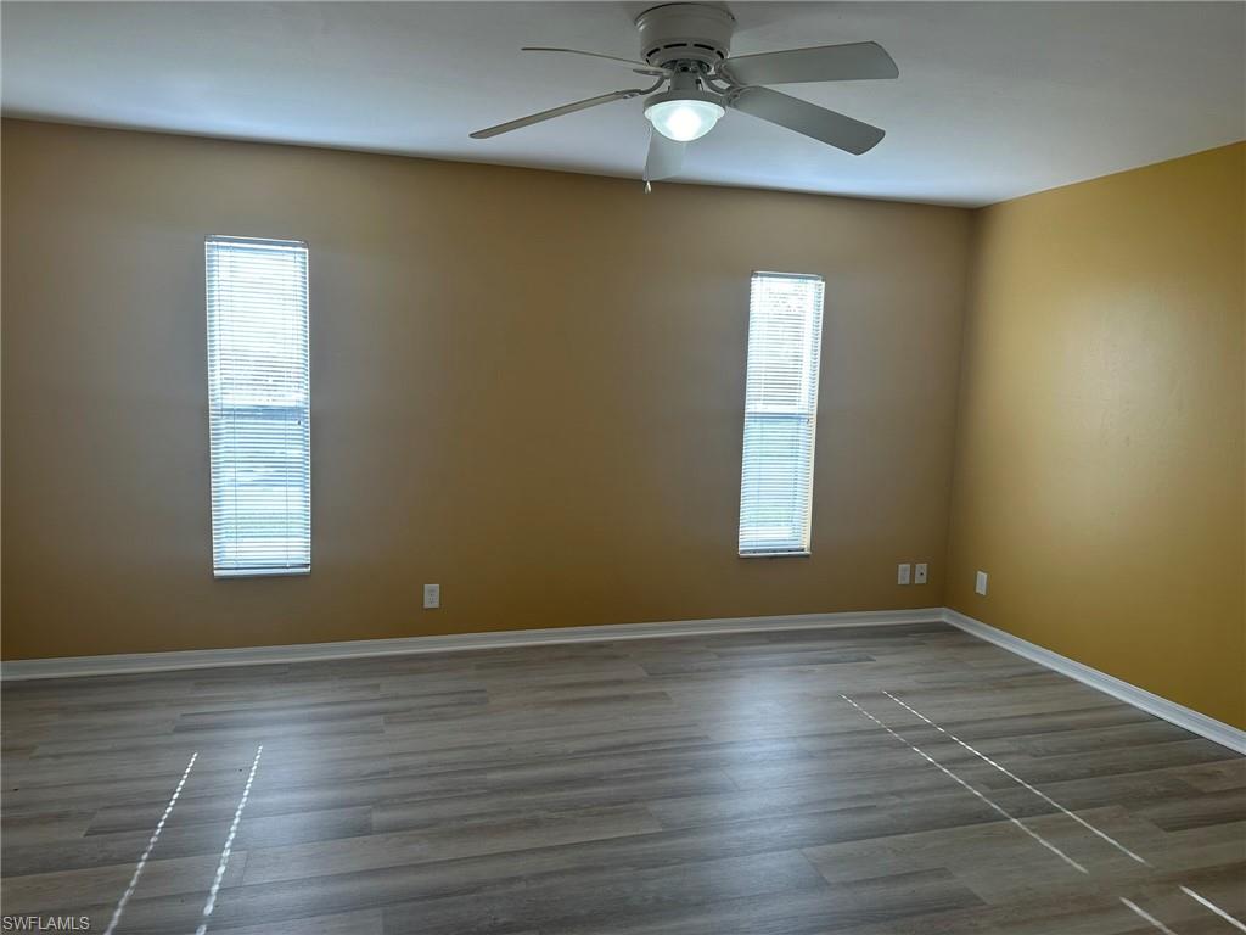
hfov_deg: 71.6
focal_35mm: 24
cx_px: 623
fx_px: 864
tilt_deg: -7.9
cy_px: 468
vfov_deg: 56.8
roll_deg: -2.0
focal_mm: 6.86
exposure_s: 1/165
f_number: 1.78
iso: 80
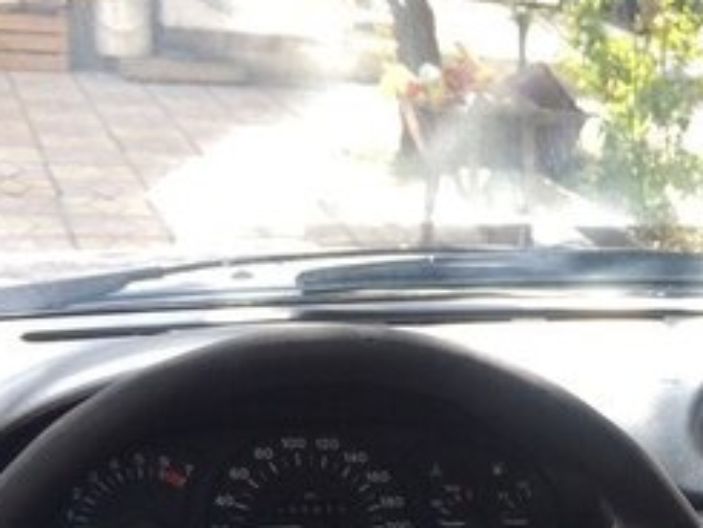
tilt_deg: -25.2
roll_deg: -6.6
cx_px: 746
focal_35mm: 78
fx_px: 1585
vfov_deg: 17.8
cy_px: 667
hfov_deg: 23.7
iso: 32
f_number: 2.2
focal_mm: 4.15
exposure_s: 1/110
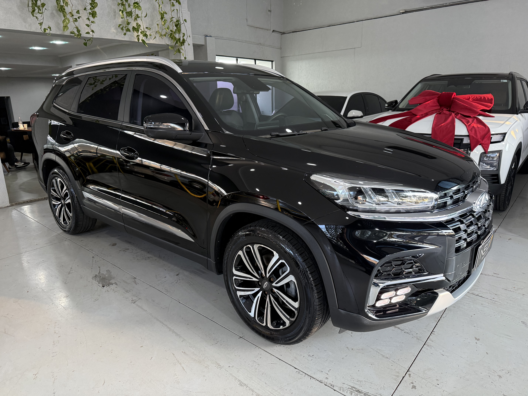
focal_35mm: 24
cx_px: 264
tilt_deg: -14.3
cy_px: 198
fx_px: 366
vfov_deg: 56.8
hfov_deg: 71.6
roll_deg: +1.1
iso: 250
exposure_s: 1/60
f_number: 1.78
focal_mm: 6.76
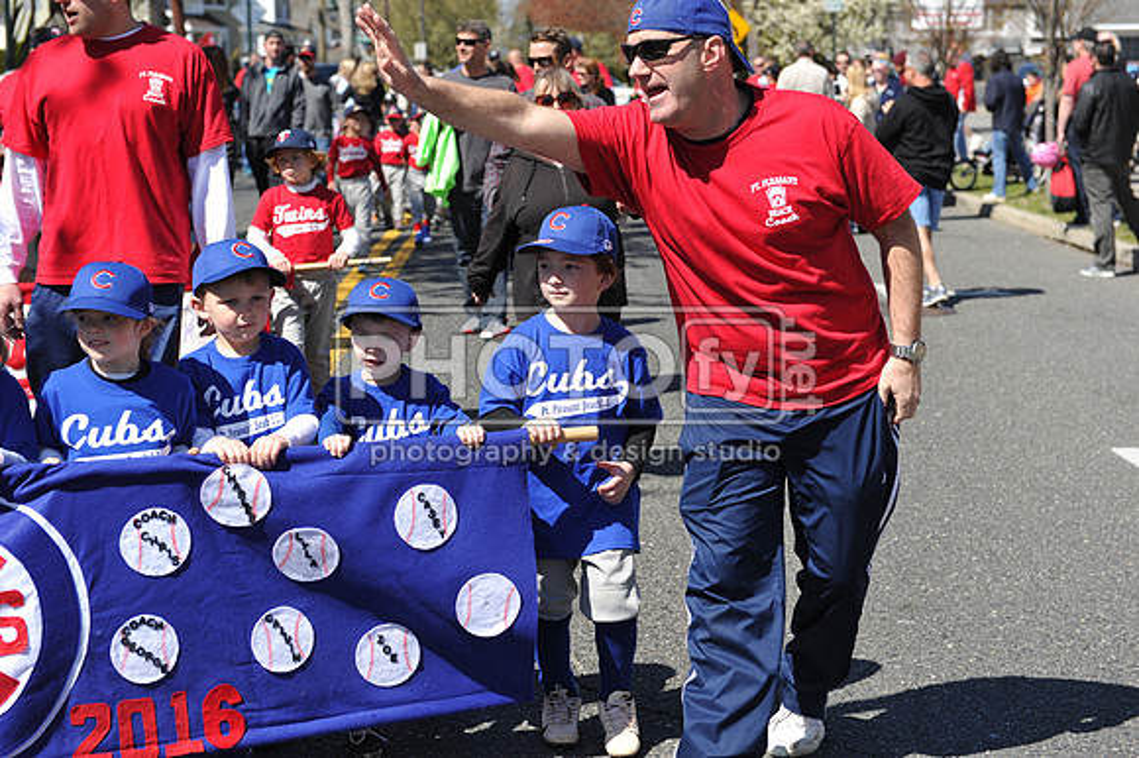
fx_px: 2213
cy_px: 379
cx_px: 570
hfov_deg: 28.9
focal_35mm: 70
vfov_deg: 19.4
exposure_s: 1/800
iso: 200
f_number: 5
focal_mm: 70
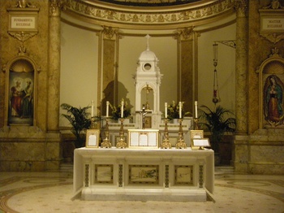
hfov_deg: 37.5
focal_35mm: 51
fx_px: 418
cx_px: 142
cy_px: 106
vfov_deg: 28.5
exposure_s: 1/50
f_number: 3.6
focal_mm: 8.4
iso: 800
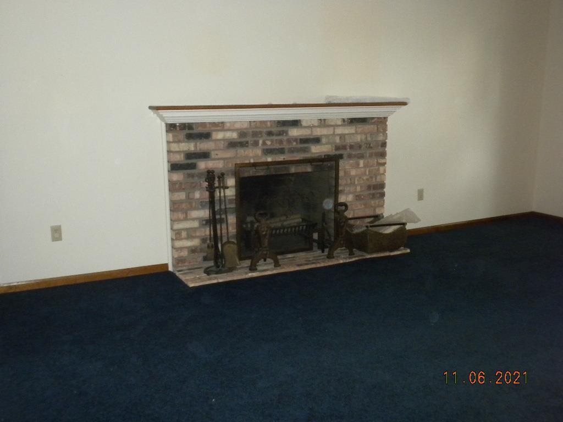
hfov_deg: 50.1
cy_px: 211
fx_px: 602
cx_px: 282
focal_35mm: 37
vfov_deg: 38.7
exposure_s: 1/30
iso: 400
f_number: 3.5
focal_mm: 6.6
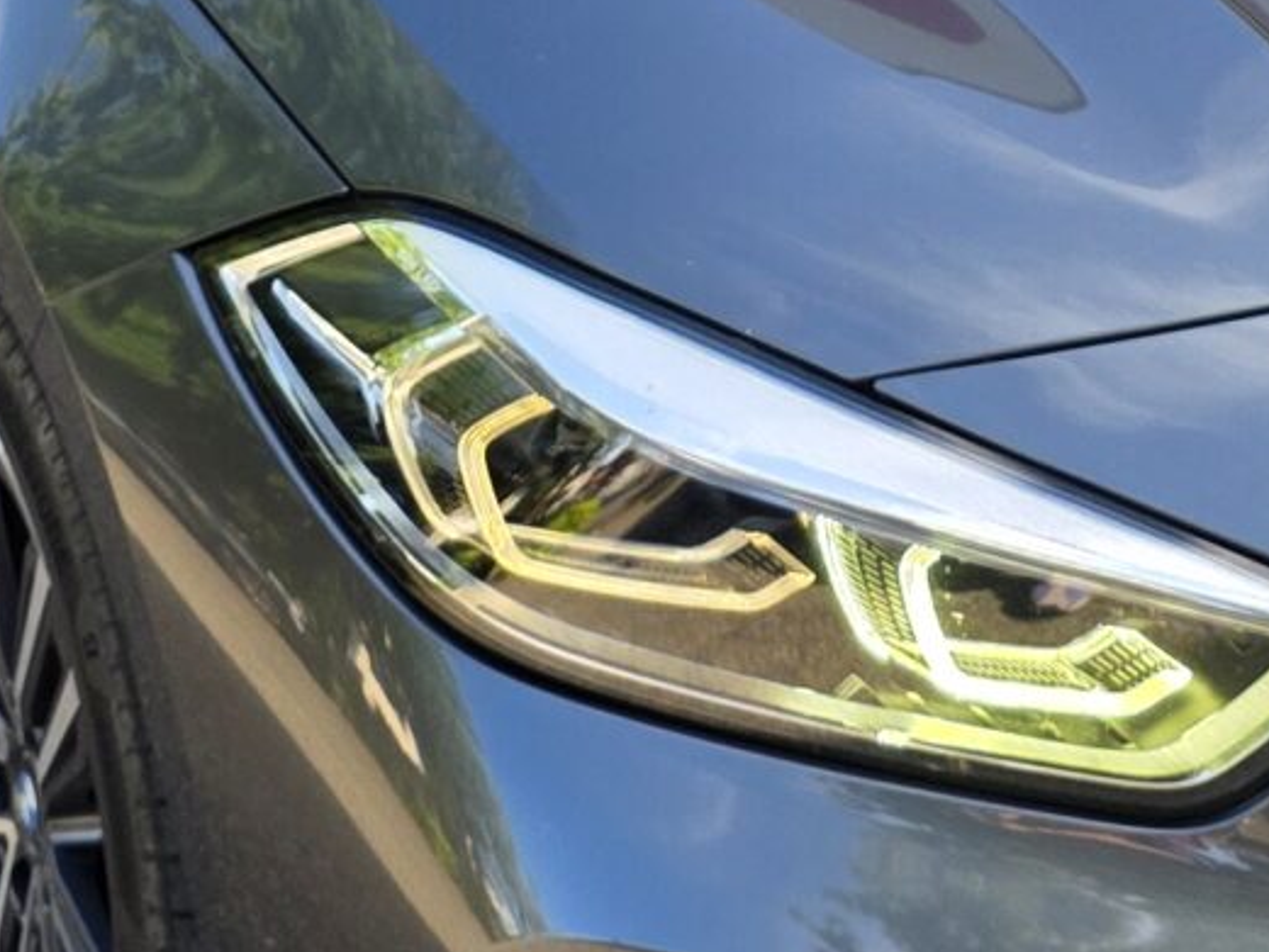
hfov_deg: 17.4
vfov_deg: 12.3
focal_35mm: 113
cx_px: 823
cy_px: -567
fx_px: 4143
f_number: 1.7
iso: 64
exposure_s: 1/359
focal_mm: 6.3
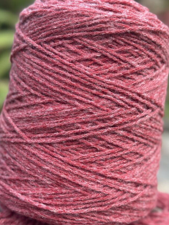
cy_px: 120
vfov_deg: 33.2
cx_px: 82
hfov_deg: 25.2
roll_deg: -4.0
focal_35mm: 58
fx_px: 377
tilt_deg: -12.5
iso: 80
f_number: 1.78
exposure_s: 1/762
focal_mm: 6.86
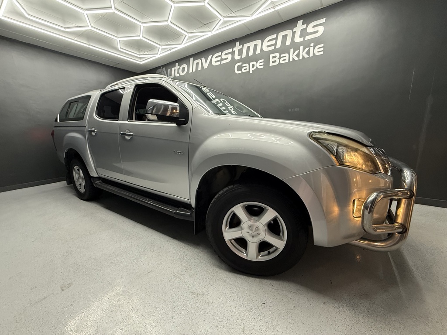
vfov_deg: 85.7
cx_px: 224
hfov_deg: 102.1
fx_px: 181
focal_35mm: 14
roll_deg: +1.9
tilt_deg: -10.1
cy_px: 168
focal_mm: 2.22
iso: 250
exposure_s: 1/99
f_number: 2.2
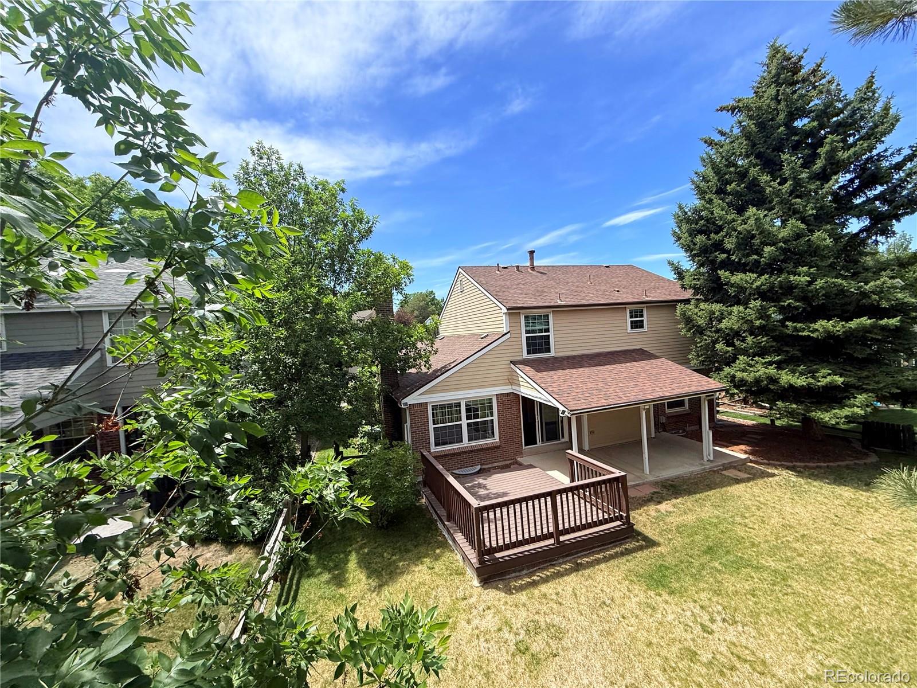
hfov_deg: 102.1
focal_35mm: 14
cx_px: 458
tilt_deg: +1.9
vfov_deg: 85.7
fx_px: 371
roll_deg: +2.6
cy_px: 344
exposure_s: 1/876
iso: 50
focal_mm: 2.22
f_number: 2.2
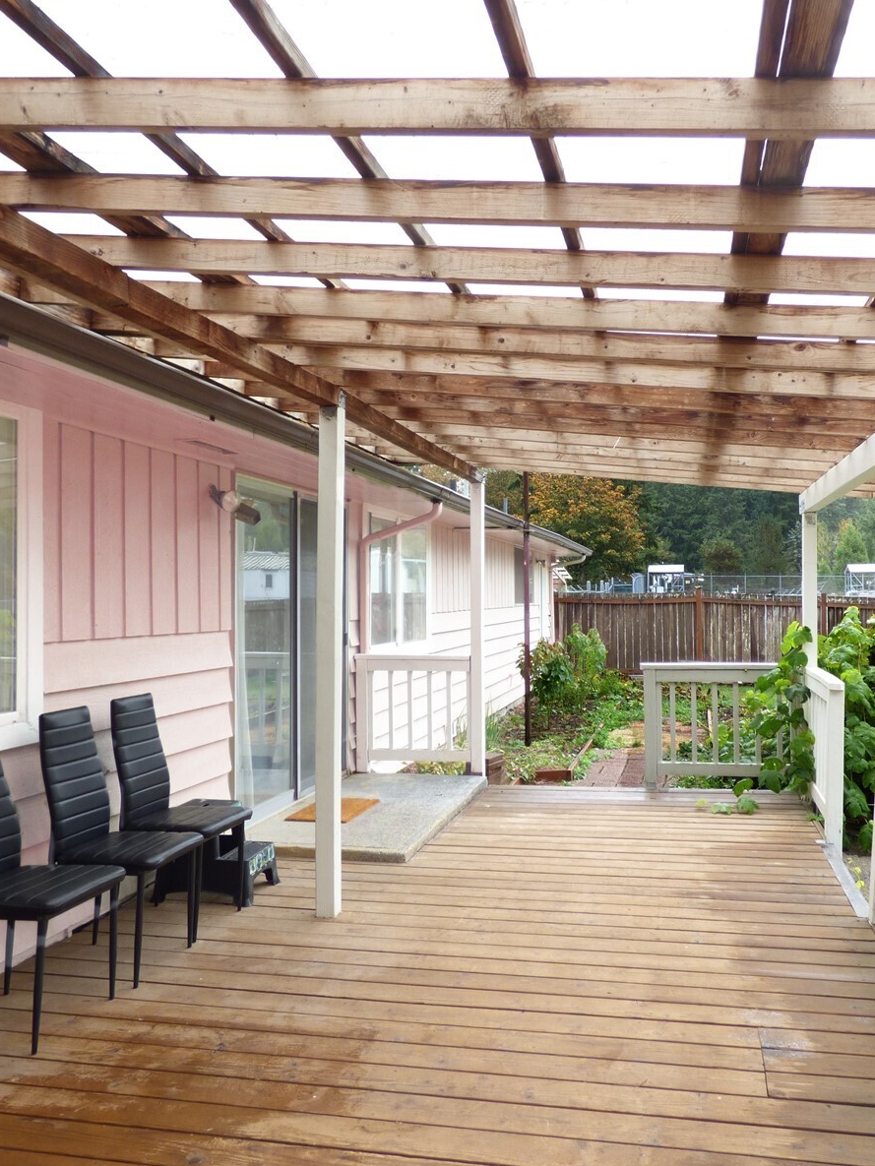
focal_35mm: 27
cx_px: 538
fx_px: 910
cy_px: 582
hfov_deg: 50.9
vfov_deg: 65.3
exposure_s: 1/80
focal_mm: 3.58
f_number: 2.8
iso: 100
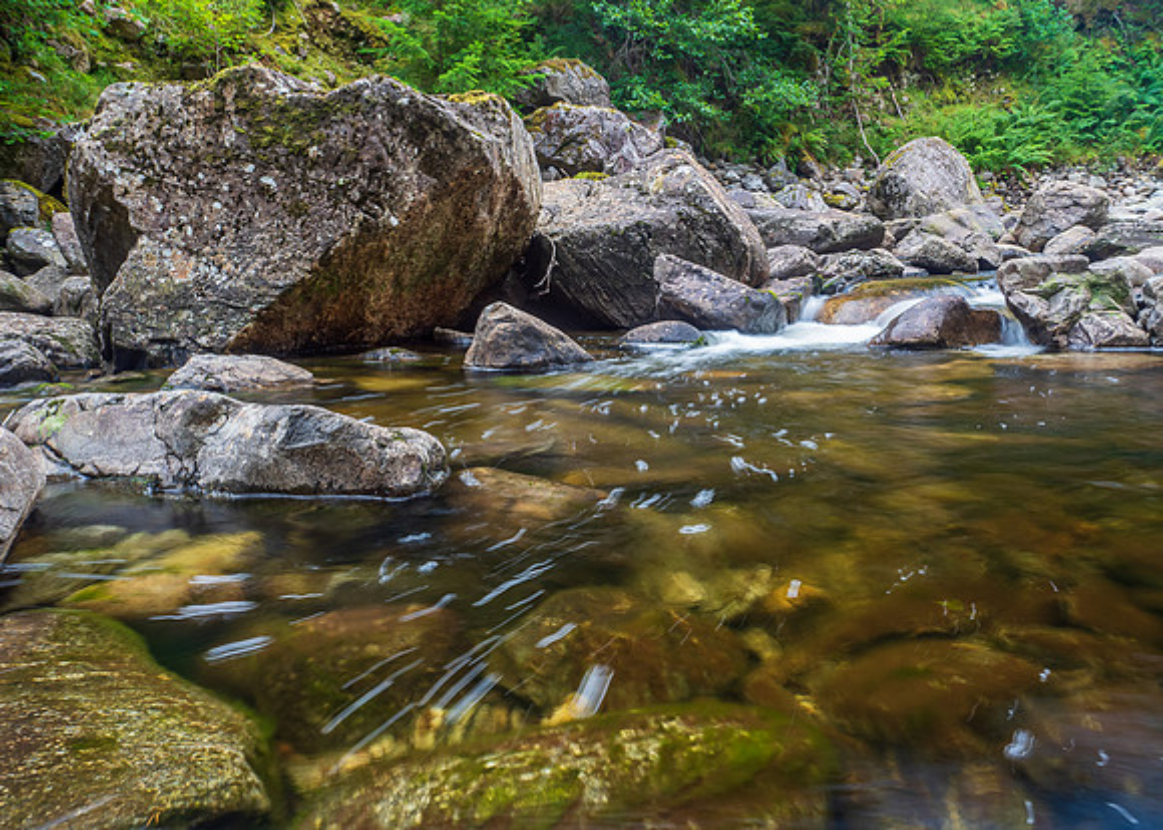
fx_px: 806
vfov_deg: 54.5
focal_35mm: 24
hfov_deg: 71.6
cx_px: 582
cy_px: 436
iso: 200
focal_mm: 12
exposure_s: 1/2.5
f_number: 7.1
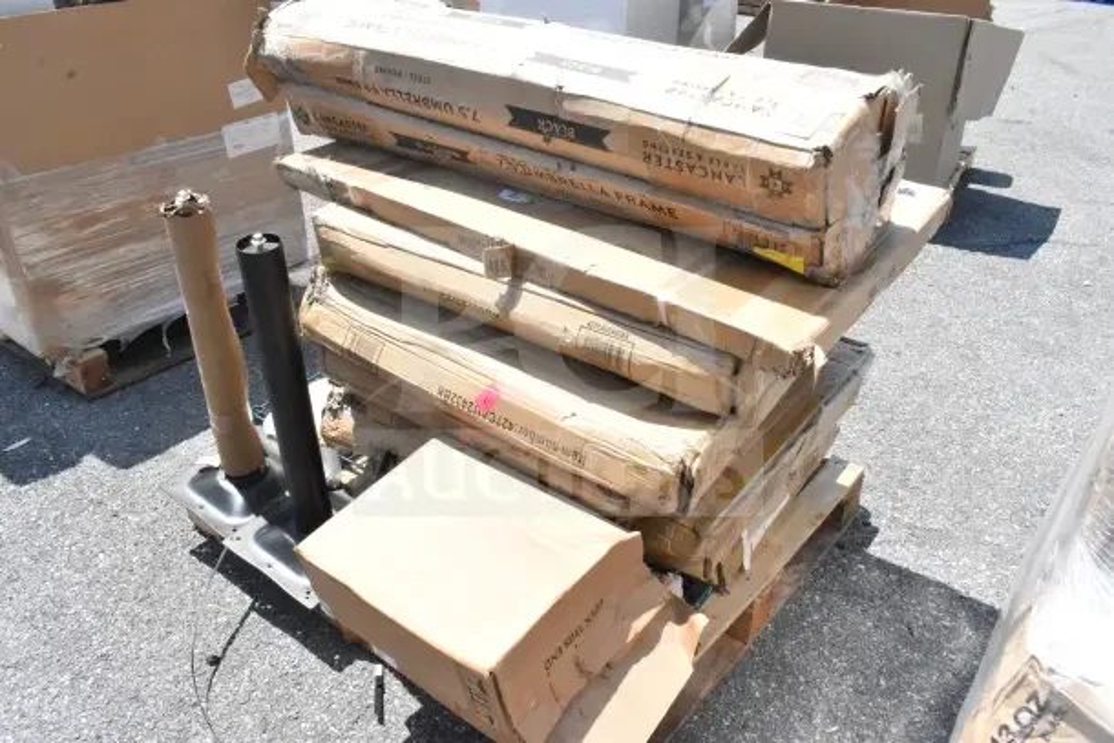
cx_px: 557
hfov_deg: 67.4
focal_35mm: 27
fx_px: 836
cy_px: 372
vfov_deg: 48.0
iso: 6400
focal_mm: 18
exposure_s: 1/1600
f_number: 20
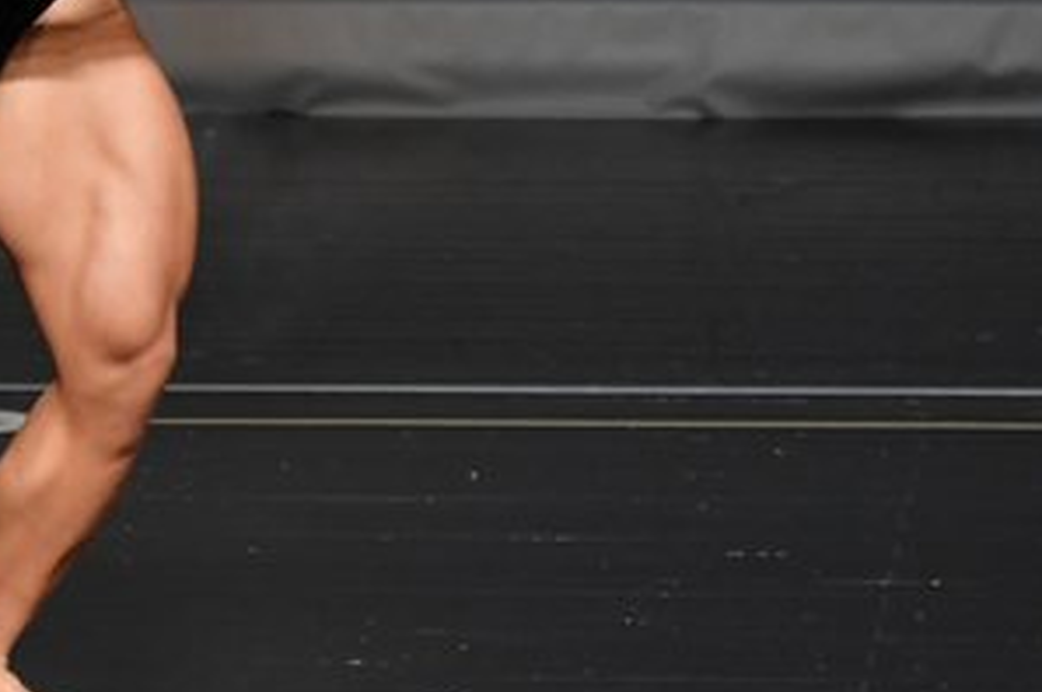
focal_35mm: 975
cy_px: 45
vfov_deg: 1.4
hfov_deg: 2.1
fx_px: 28190
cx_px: -19
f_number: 5.6
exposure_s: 1/400
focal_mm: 250
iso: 1600
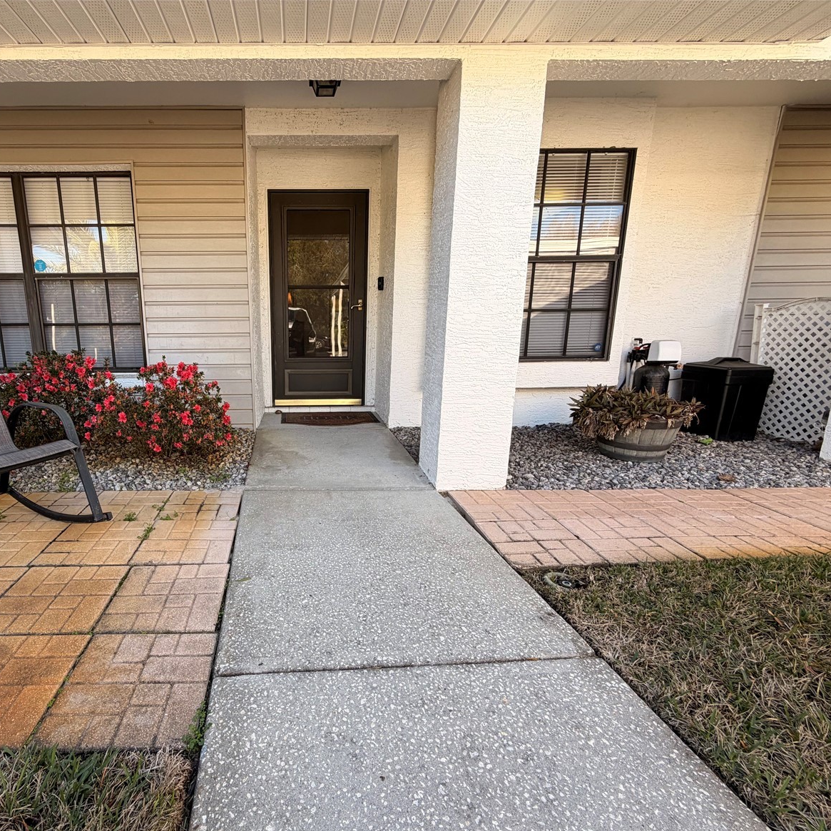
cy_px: 427
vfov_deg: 83.9
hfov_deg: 82.3
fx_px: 462
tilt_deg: -12.1
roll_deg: +1.1
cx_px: 310
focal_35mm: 17
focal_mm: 2.22
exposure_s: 1/172
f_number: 2.2
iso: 40
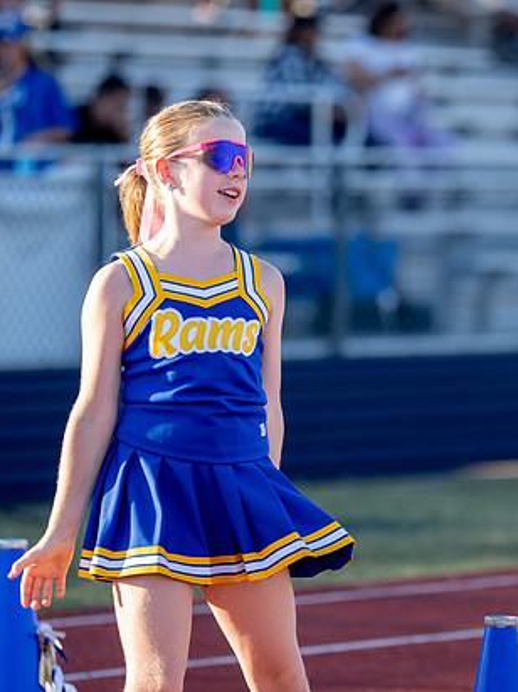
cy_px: 301
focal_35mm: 300
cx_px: 423
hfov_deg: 4.9
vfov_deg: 6.6
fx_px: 5989
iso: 200
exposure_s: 1/2000
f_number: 2.8
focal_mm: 178
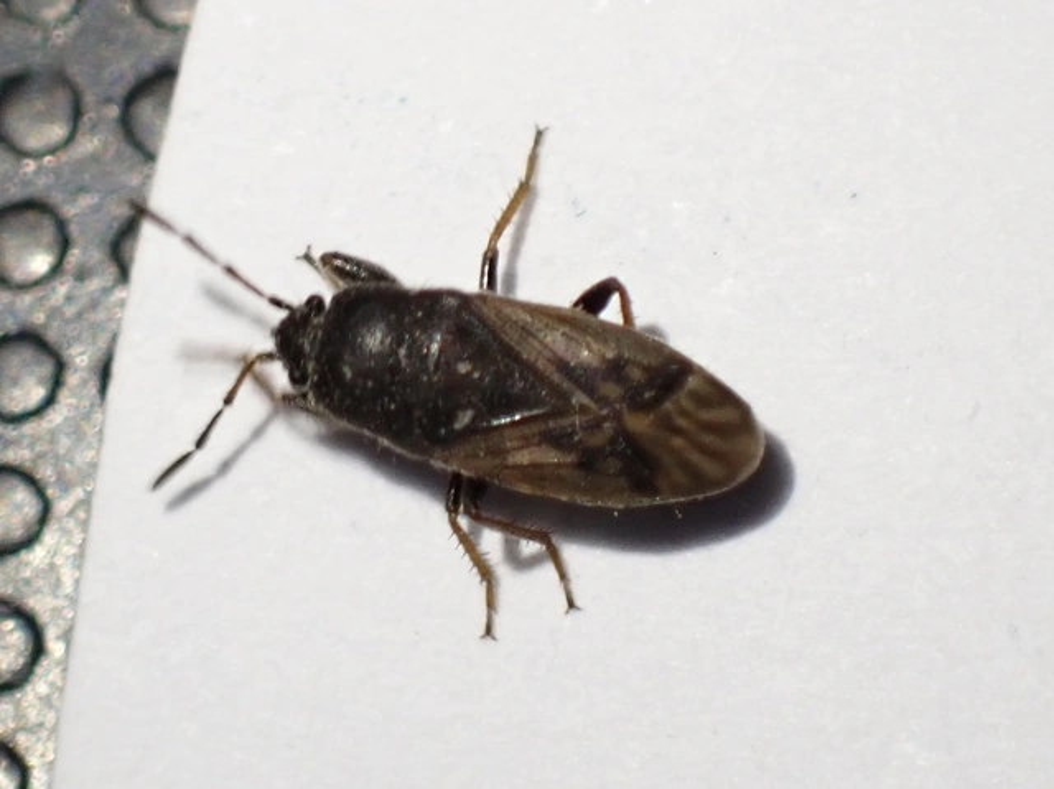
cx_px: 527
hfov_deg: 19.7
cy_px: 394
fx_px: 3043
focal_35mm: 100
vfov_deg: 14.8
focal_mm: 18
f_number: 4.9
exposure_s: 1/80
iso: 400
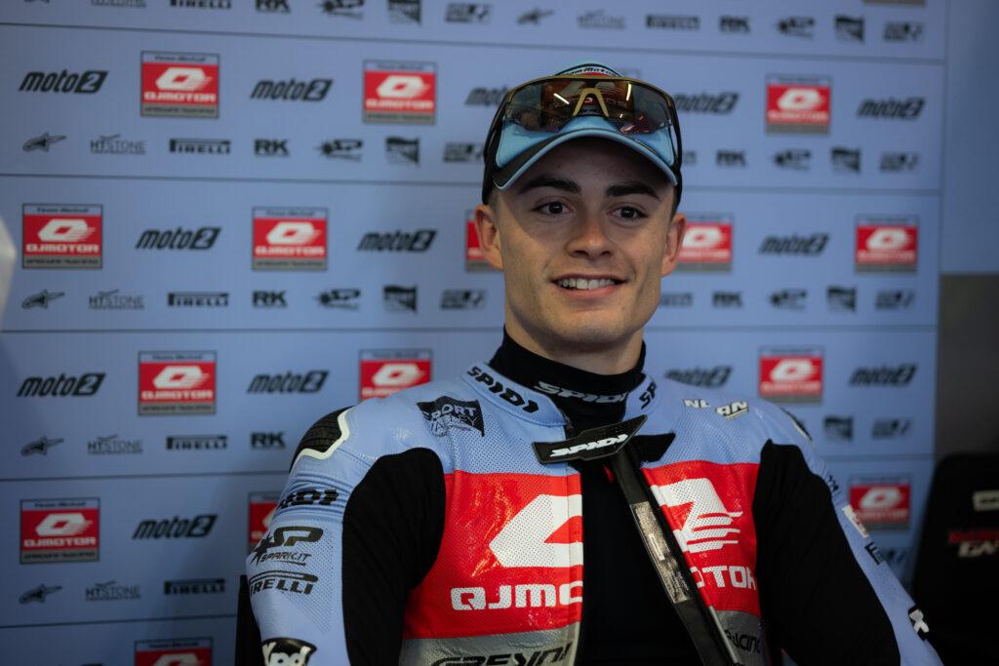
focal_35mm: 85
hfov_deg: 23.9
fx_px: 2359
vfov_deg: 16.1
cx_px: 500
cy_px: 333
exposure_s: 1/200
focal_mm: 85
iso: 640
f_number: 2
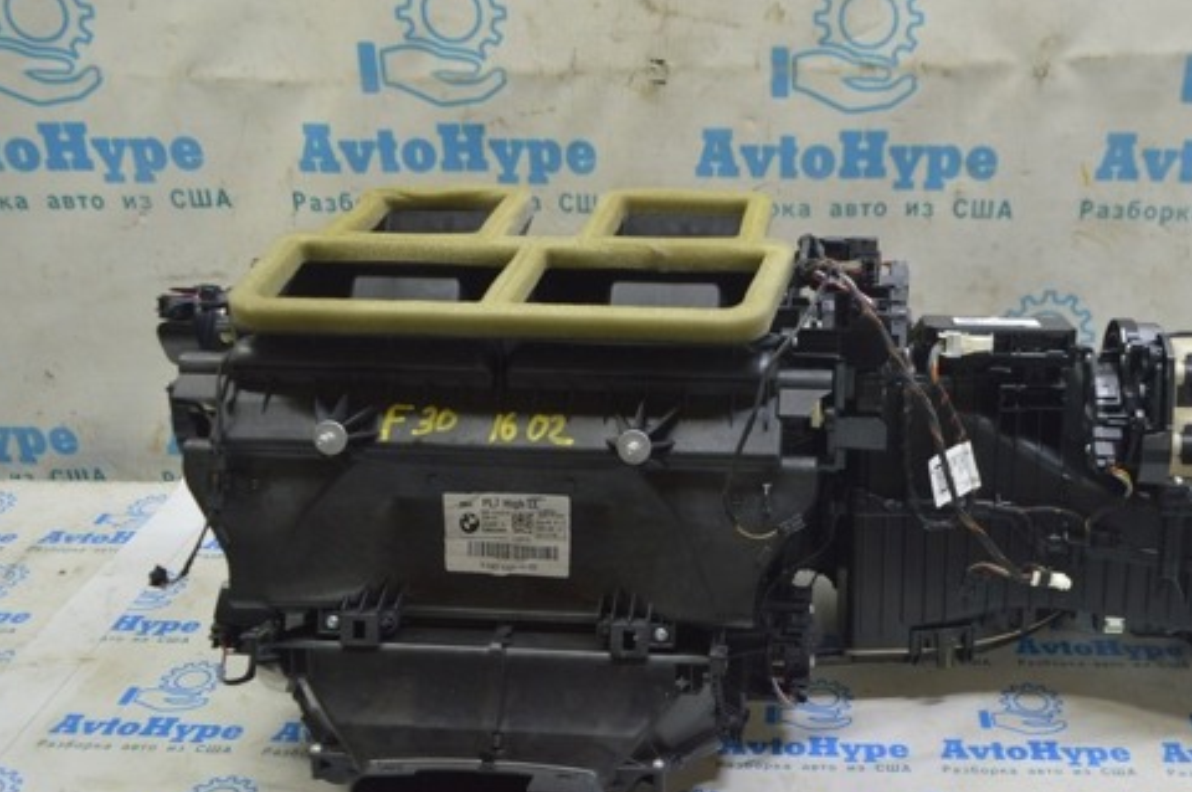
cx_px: 772
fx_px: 1323
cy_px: 446
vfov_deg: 33.3
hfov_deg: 47.9
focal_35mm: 40
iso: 400
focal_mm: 20
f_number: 5.6
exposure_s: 1/20
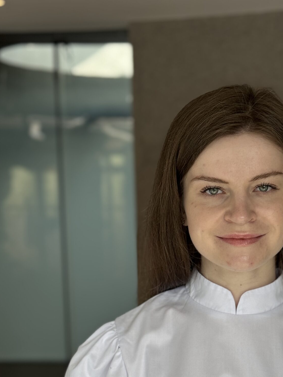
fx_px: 905
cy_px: 298
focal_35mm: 83
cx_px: 230
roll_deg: +0.5
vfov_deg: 23.2
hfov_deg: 17.6
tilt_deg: -8.6
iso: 64
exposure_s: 1/407
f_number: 1.78
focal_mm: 6.76
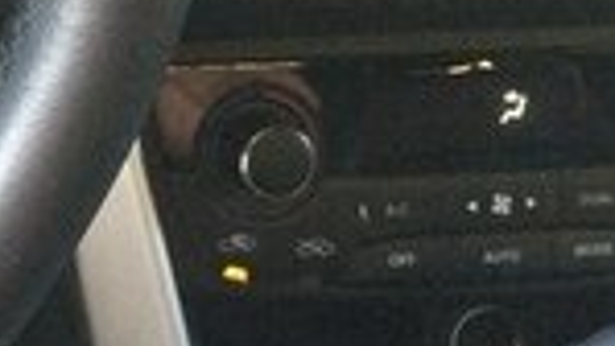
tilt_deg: -35.2
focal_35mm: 140
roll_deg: -3.3
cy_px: -327
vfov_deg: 8.3
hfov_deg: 14.5
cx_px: -231
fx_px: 2284
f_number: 2.2
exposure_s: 1/33
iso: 200
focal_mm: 4.15
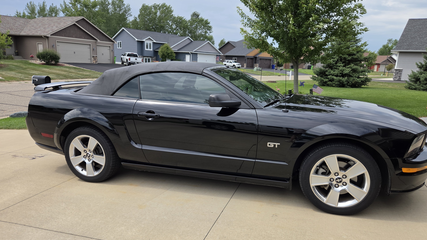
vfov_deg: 44.3
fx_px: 294
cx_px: 221
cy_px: 132
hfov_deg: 71.9
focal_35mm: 26
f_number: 1.8
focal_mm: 5.4
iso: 80
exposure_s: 1/2953
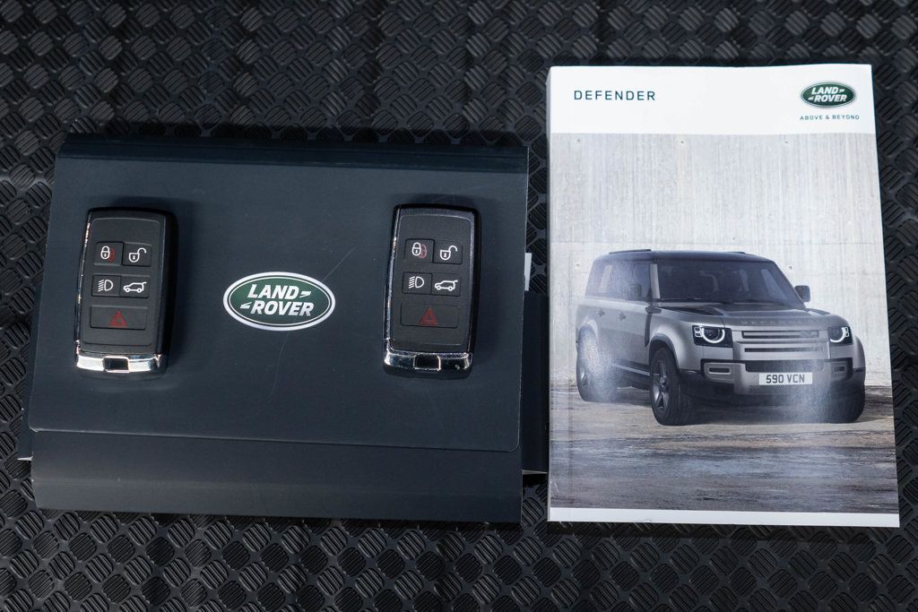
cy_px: 306
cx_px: 459
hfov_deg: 46.4
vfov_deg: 31.9
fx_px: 1071
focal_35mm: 42
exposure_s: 1/50
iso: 1000
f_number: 3.2
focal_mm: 28
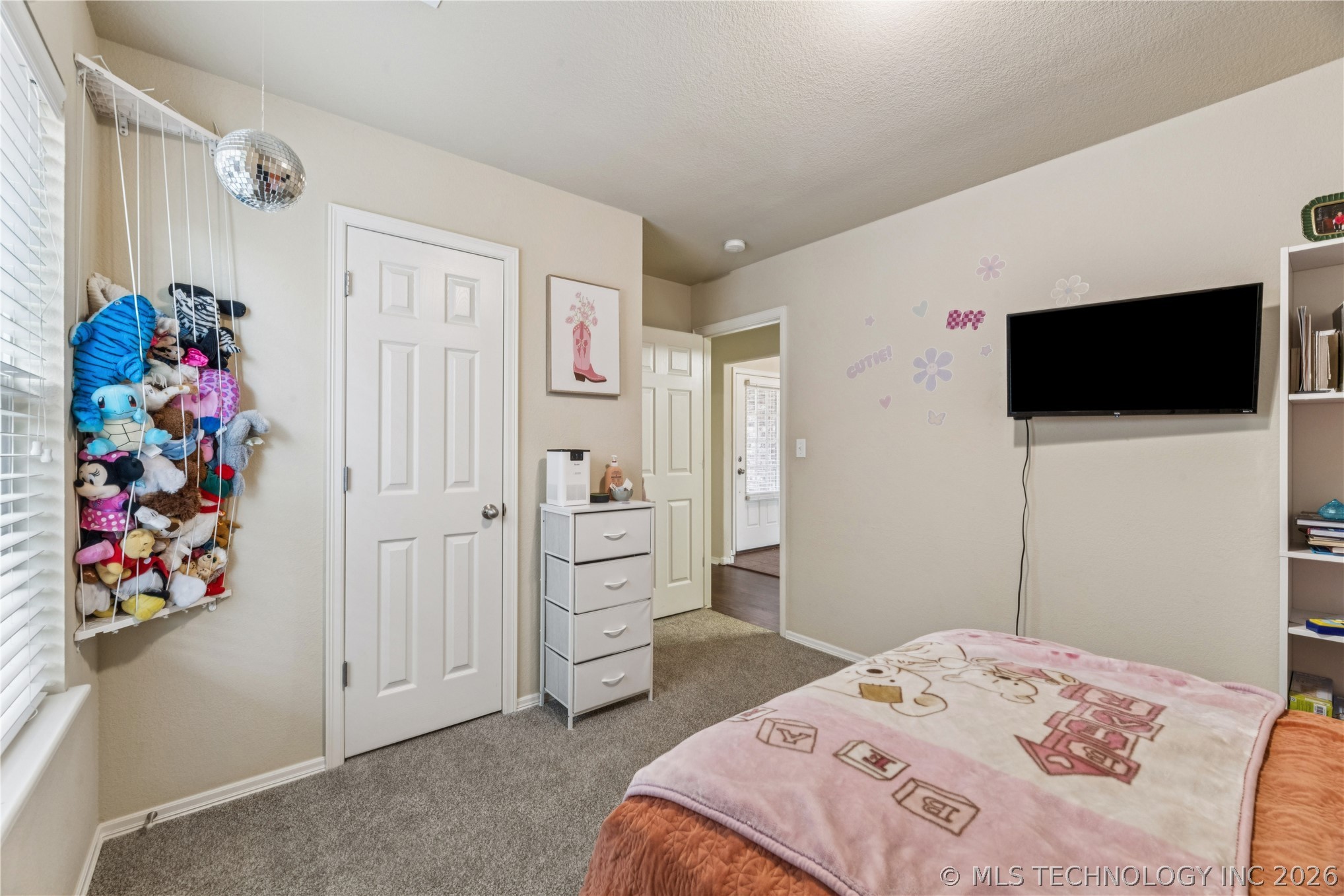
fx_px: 523
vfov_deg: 81.2
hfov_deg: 104.3
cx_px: 672
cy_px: 448
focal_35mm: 14
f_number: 13
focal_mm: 14
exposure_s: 1/8
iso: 800
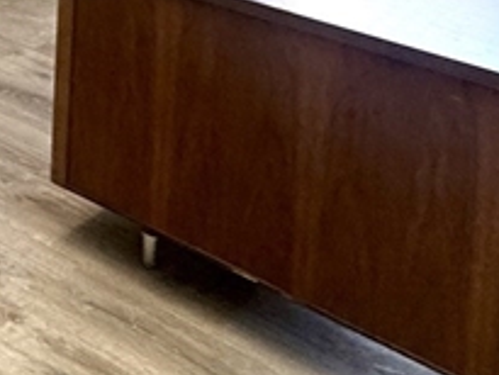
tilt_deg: -7.6
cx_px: -139
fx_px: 1010
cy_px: -261
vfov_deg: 17.7
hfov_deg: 24.5
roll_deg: -0.7
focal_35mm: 70
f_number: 2.2
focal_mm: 2.22
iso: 160
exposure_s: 1/120
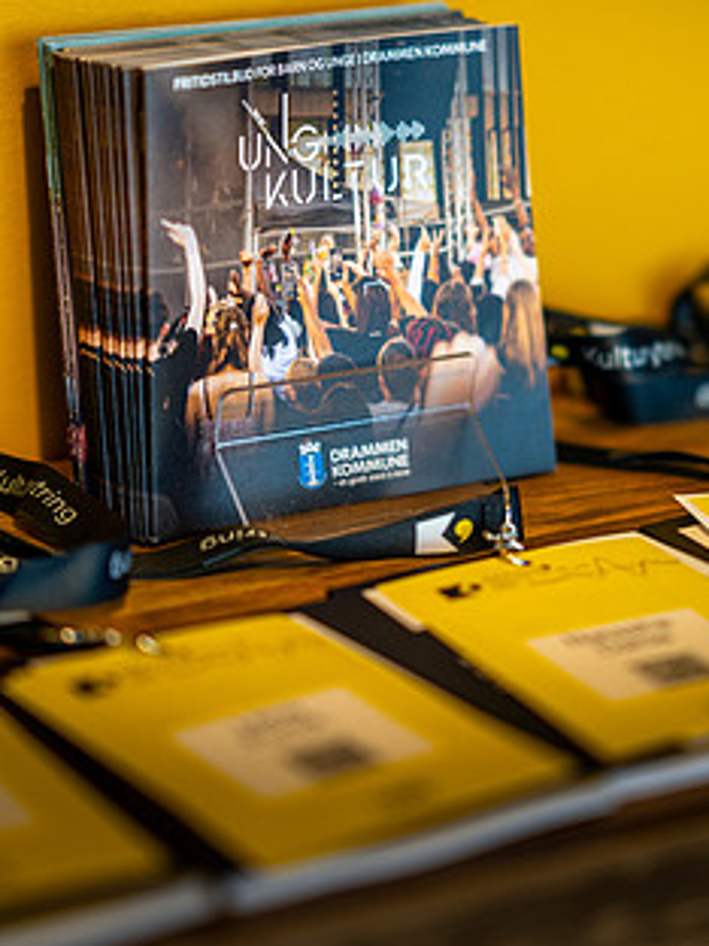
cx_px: 451
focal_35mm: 118
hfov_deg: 12.5
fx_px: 3222
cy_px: 358
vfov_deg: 16.7
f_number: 1.4
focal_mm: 85
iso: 640
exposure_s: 1/80
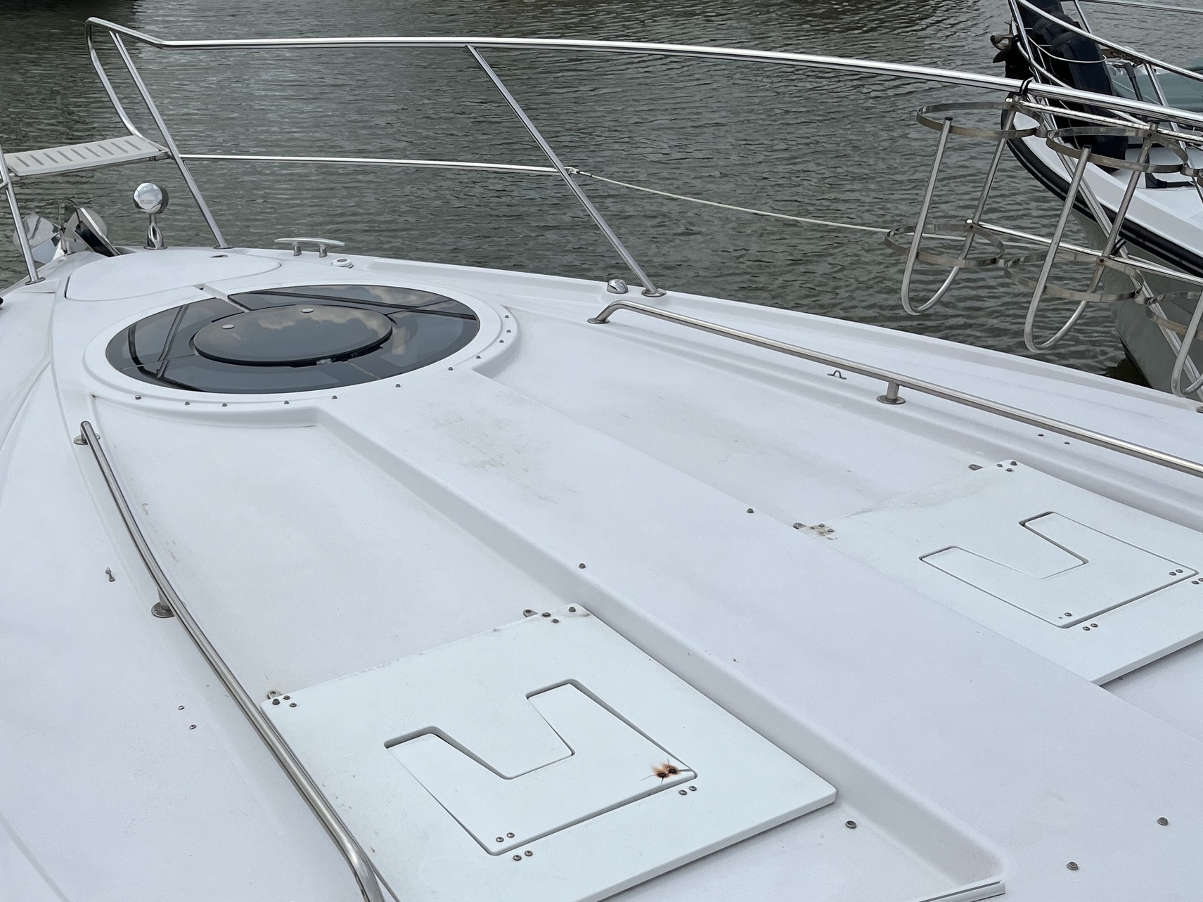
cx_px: 366
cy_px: 636
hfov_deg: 47.9
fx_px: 1321
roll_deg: +0.9
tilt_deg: -32.6
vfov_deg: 37.1
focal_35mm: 38
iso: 50
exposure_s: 1/8403
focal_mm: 5.1
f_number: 1.6
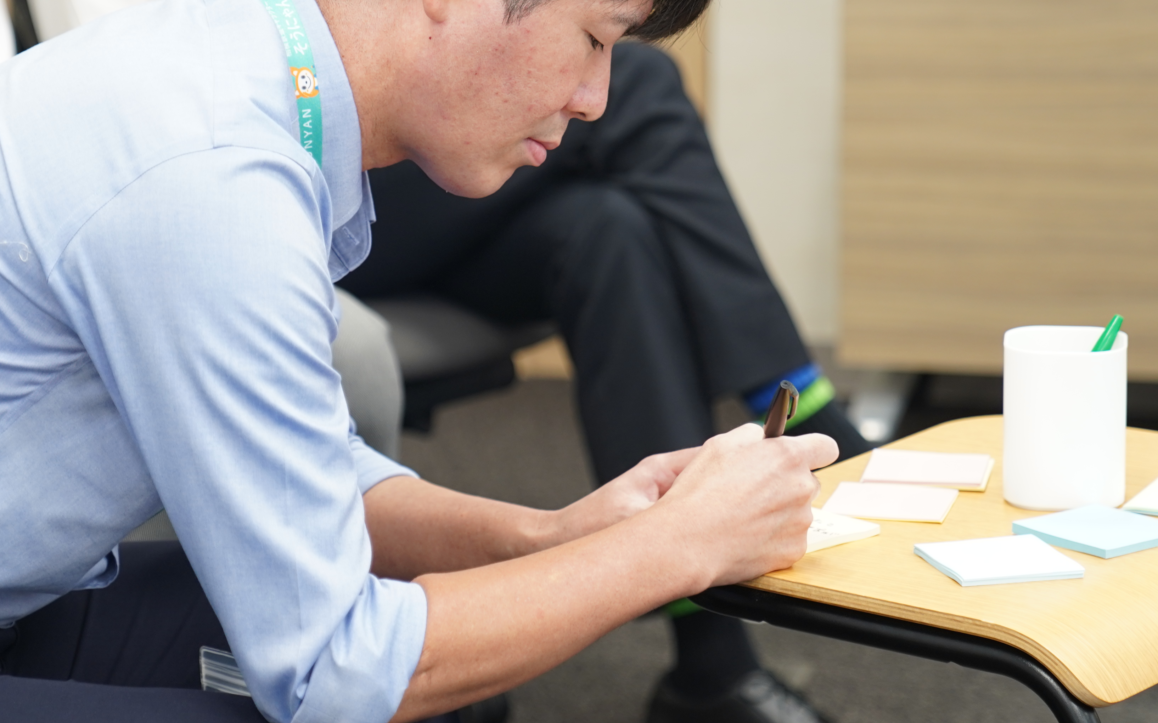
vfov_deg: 10.0
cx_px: 333
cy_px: 227
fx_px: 4134
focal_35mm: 131
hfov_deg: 15.9
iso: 400
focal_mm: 70
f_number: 2.8
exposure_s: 1/30
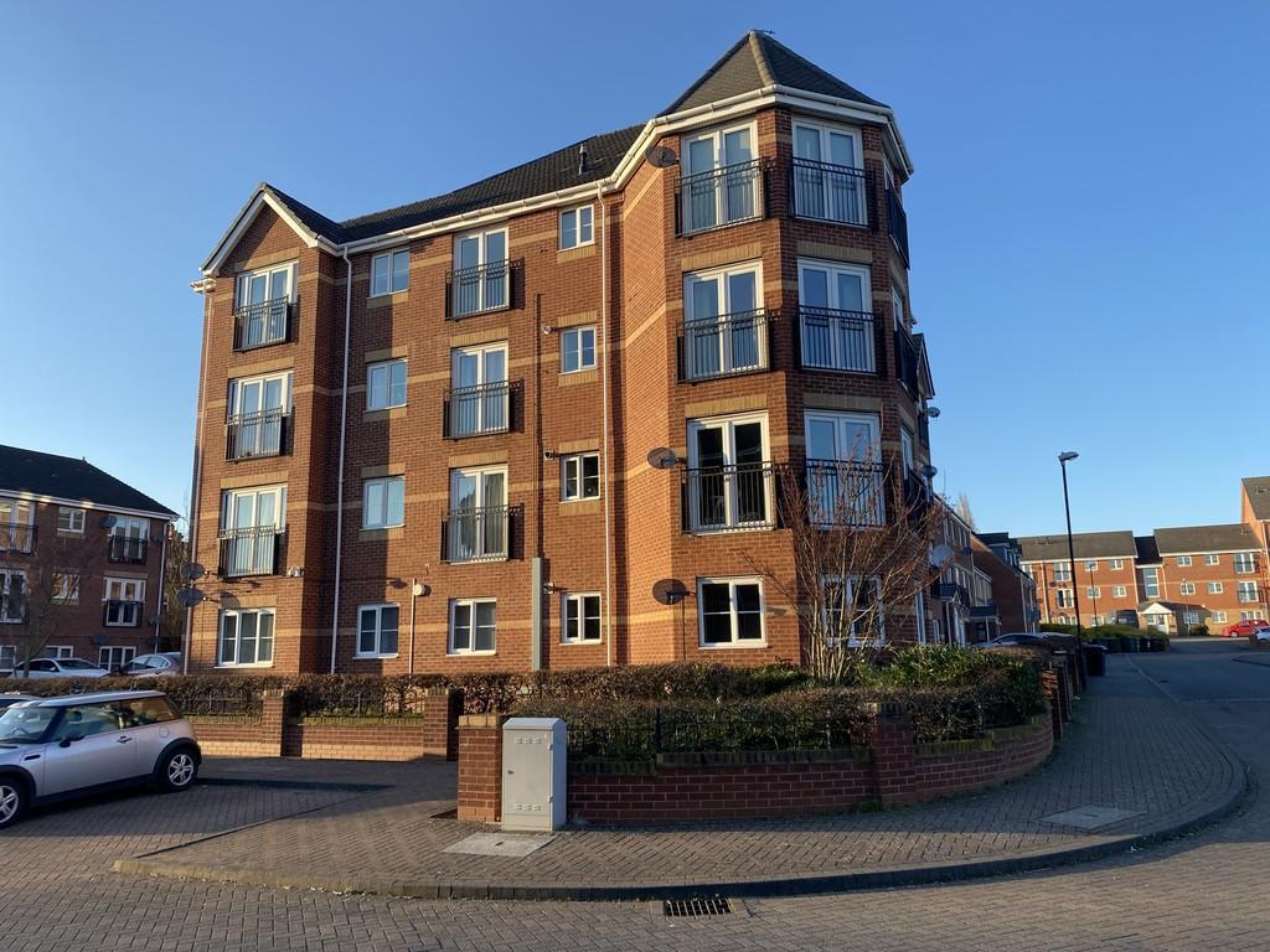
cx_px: 635
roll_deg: +1.0
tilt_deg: +9.8
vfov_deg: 53.1
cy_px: 476
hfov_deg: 67.3
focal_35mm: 26
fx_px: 954
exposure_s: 1/773
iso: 32
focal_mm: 4.25
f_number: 1.8
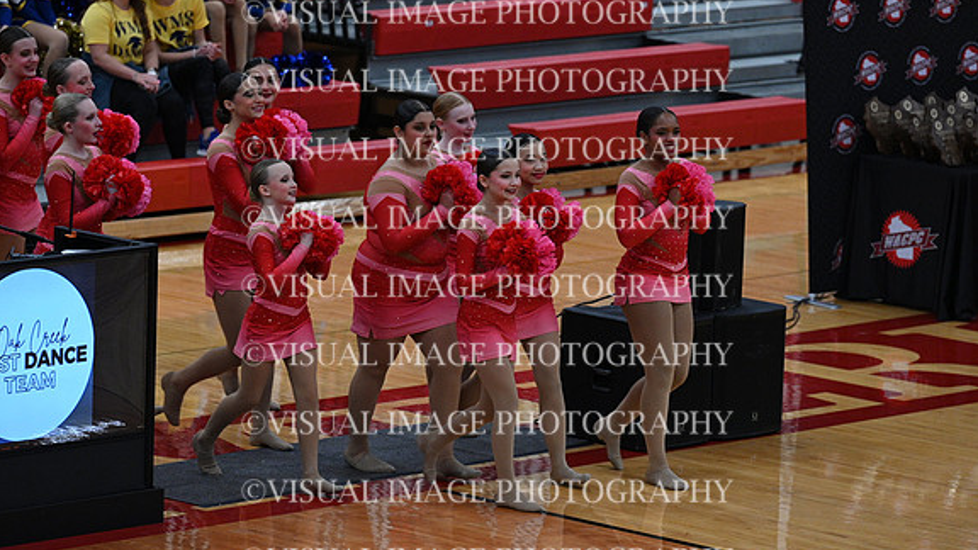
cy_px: 320
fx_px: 5472
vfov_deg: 5.8
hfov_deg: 10.2
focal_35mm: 211
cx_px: 487
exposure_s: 1/400
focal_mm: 200
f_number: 4
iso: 4000
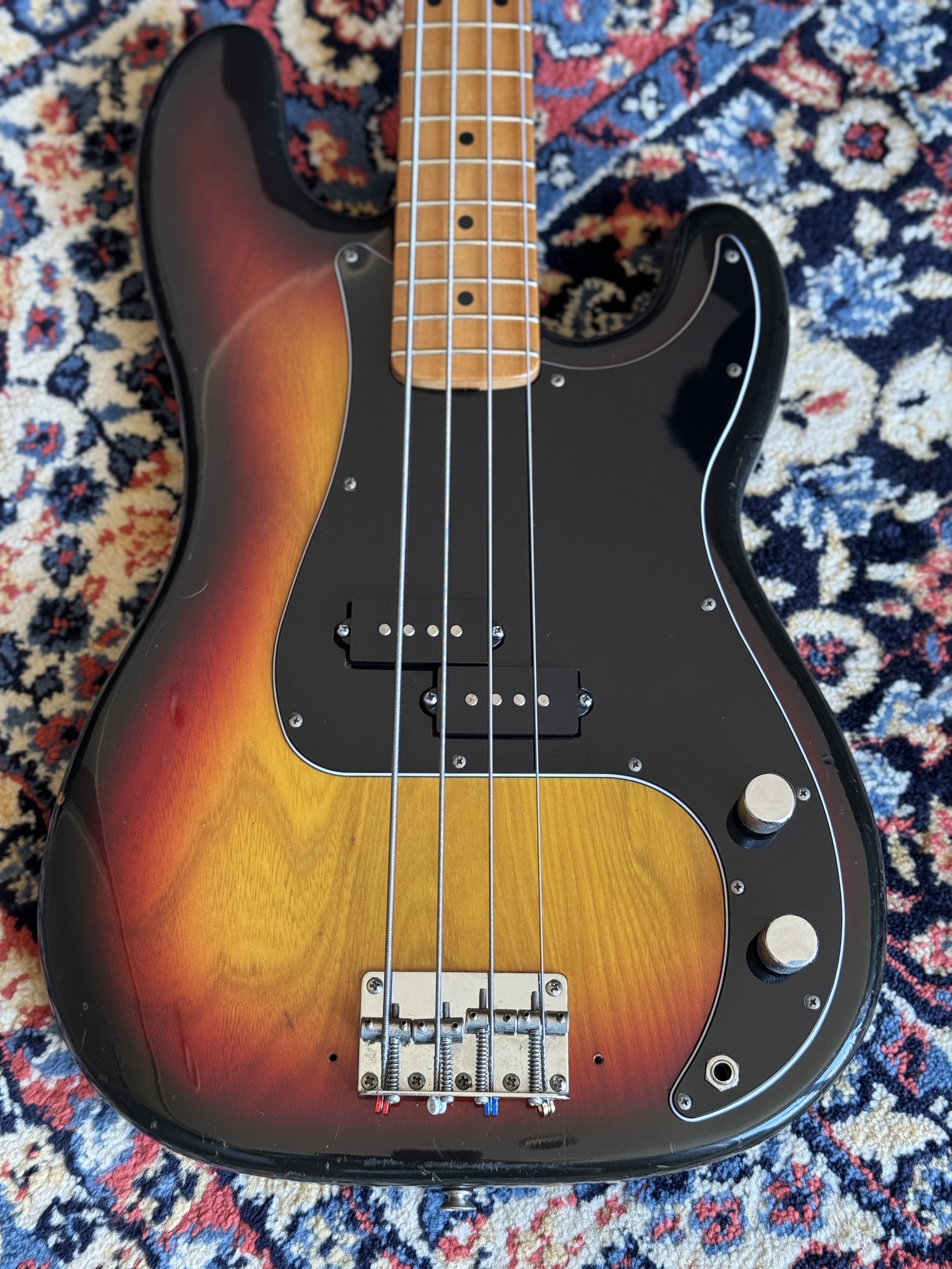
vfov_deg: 39.7
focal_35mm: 48
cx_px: 476
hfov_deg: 30.3
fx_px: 1760
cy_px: 634
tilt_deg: -72.1
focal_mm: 6.76
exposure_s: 1/46
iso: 250
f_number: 1.78
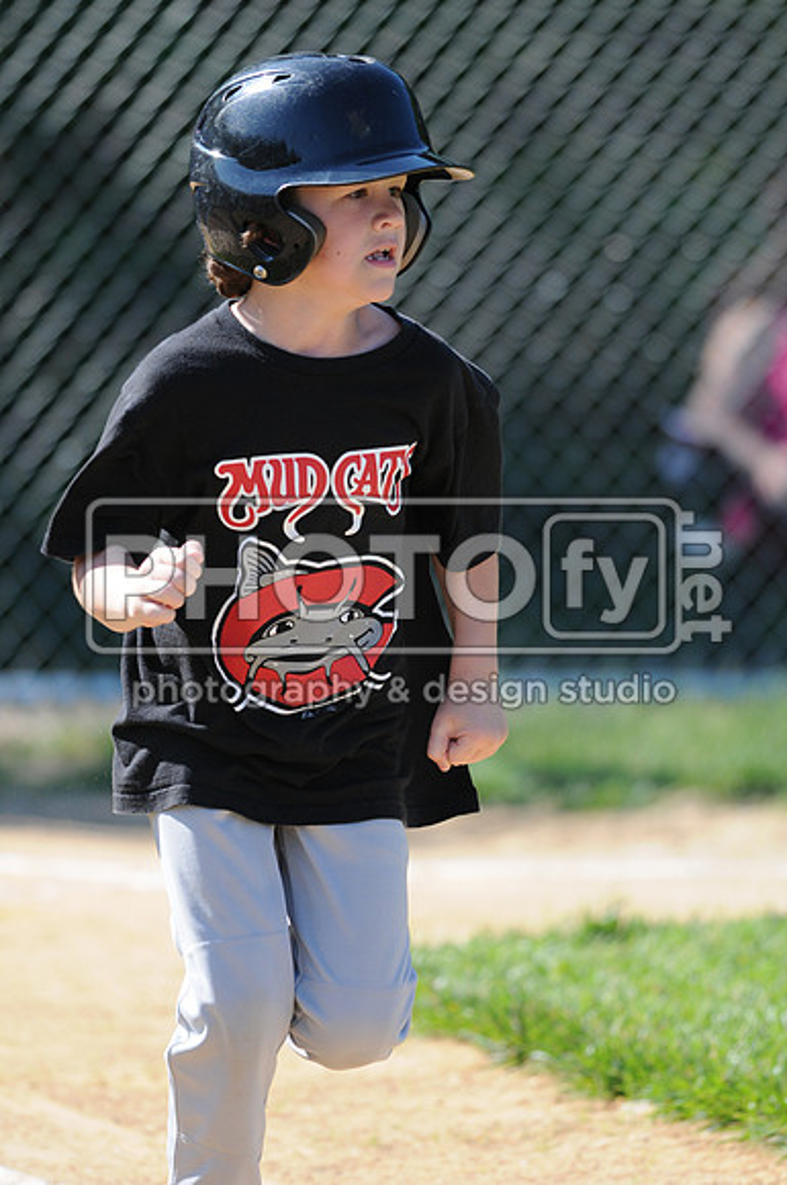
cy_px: 592
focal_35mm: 450
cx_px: 394
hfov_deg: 3.0
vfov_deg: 4.6
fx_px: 14799
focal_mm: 300
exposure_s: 1/1250
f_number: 4
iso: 400
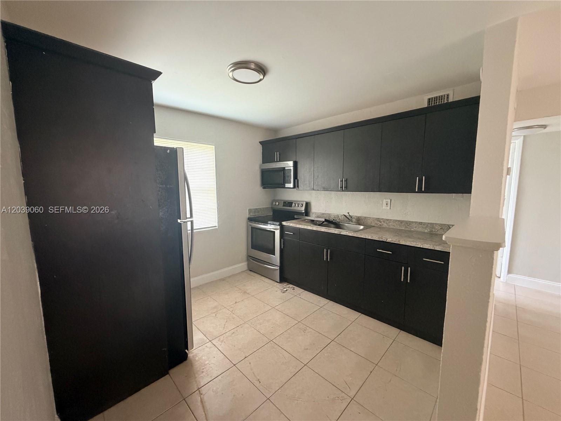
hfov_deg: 102.1
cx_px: 280
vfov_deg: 85.7
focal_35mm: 14
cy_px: 210
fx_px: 227
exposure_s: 1/60
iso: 500
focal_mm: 2.22
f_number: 2.2
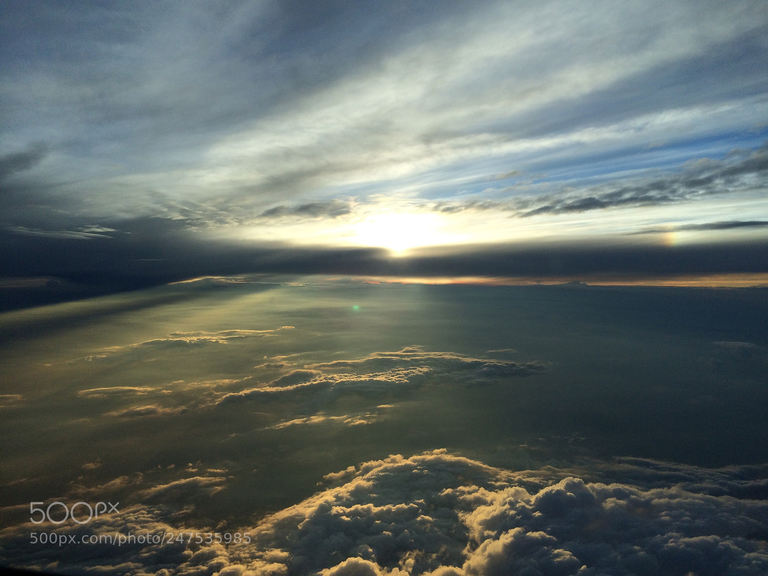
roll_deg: -0.4
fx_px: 643
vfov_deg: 48.2
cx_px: 384
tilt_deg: -0.8
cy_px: 288
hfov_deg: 61.7
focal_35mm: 29
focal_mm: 4.15
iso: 32
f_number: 2.2
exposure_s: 1/1466
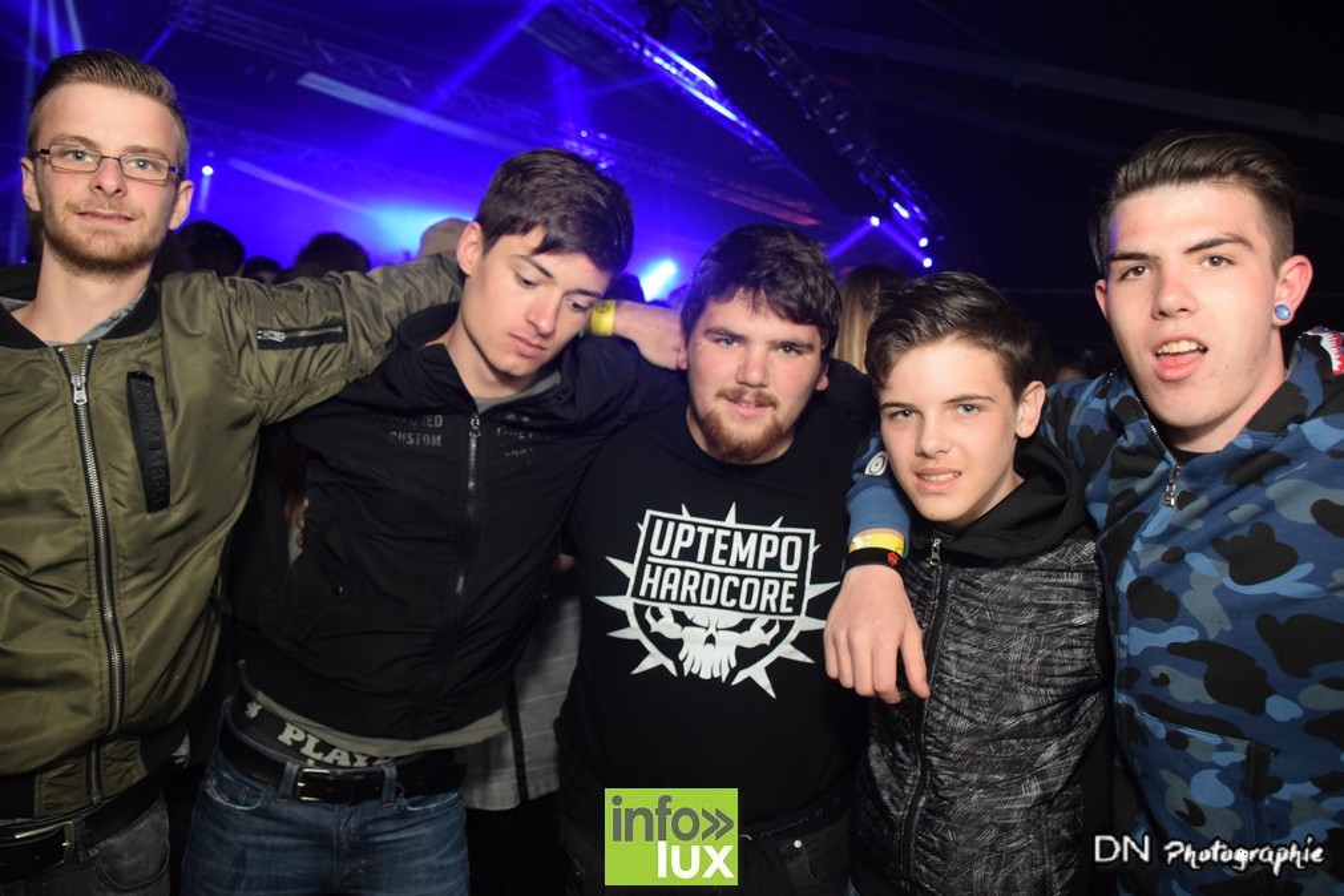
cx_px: 672
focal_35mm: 27
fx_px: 1008
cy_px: 448
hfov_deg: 67.4
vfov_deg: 47.9
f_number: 3.5
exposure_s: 1/60
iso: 1600
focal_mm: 18
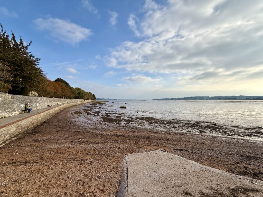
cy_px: 98
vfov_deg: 85.7
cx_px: 132
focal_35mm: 14
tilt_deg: +1.6
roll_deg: +0.5
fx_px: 106
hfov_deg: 102.1
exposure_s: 1/2611
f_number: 2.2
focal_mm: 2.22
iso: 50
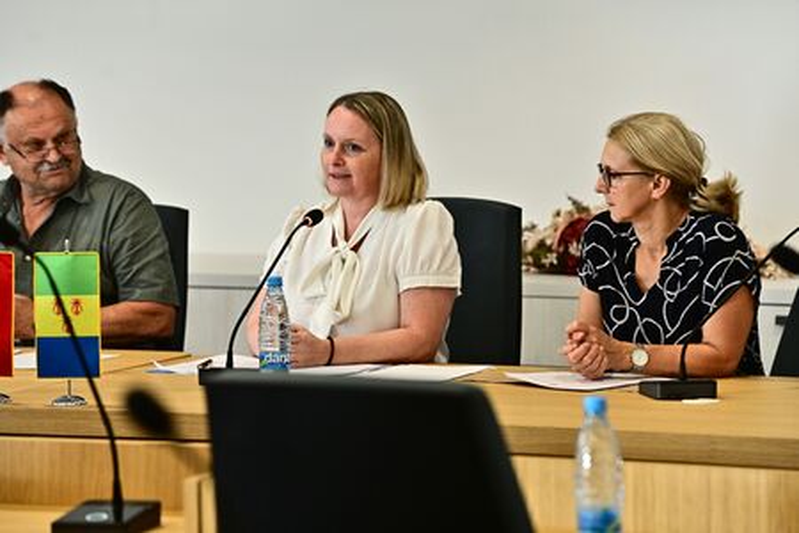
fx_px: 3551
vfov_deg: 8.6
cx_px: 400
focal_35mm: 160
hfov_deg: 12.8
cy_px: 266
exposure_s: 1/100
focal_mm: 160
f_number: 5
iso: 2000
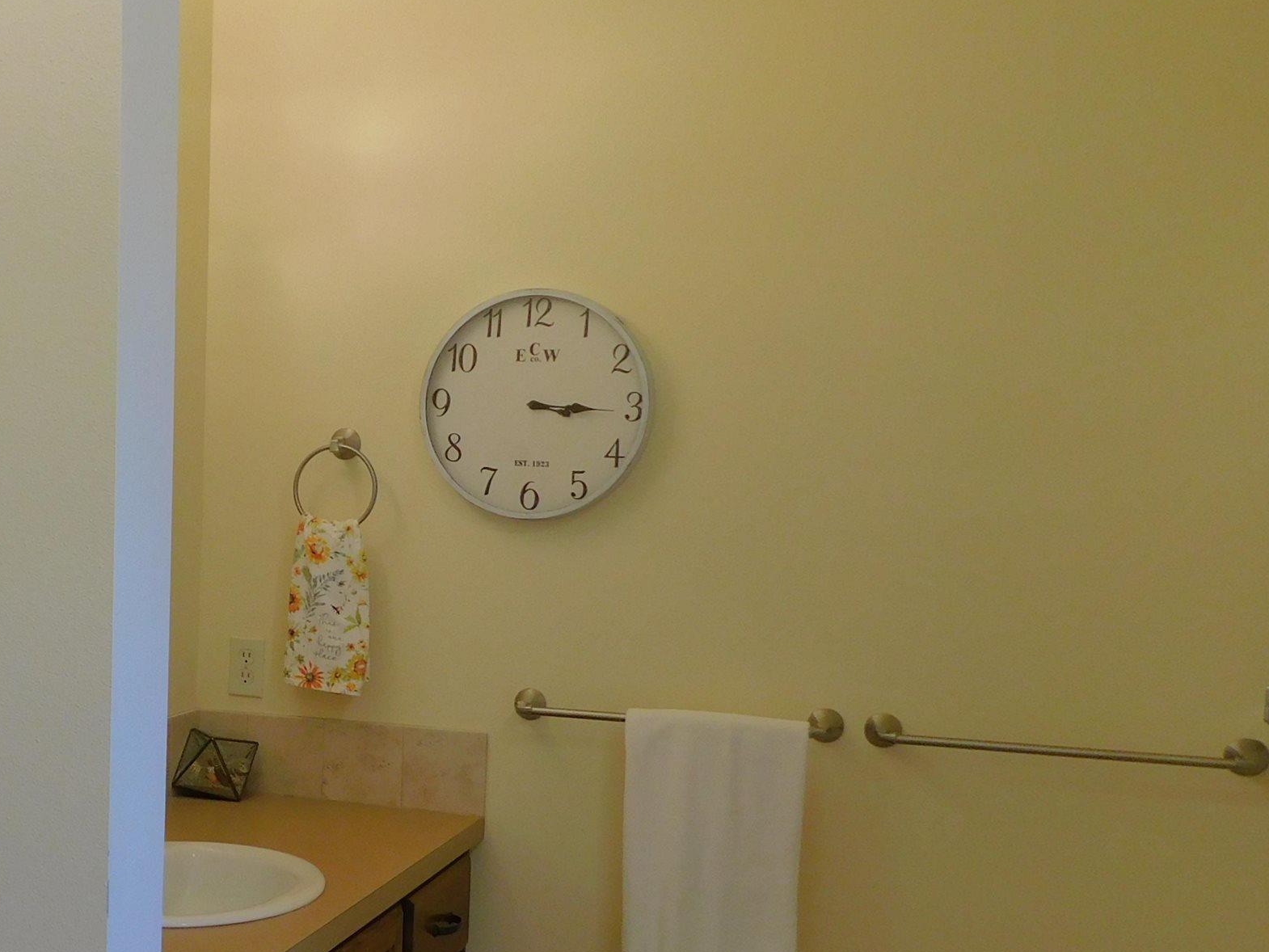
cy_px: 626
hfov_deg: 38.4
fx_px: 1650
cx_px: 65
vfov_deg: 32.0
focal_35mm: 45
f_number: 3
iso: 125
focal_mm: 4
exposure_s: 1/30
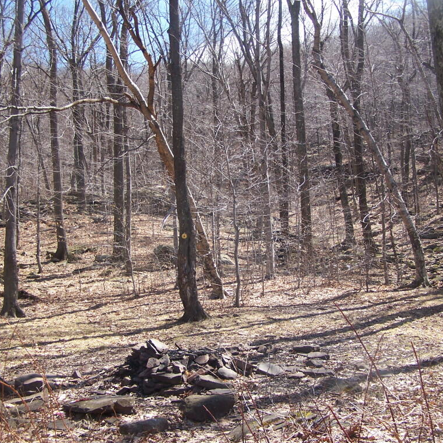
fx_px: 652
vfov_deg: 37.6
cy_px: 222
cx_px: 242
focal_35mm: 45
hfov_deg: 37.5
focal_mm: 6.3
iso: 80
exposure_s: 1/500
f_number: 2.8
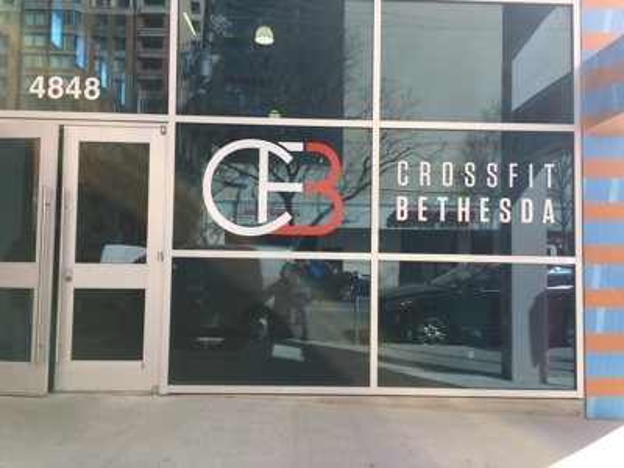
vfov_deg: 48.2
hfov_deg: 61.7
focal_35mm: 29
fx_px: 523
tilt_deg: +4.5
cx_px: 312
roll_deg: -2.2
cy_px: 234
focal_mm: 4.15
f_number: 2.2
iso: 25
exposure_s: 1/651
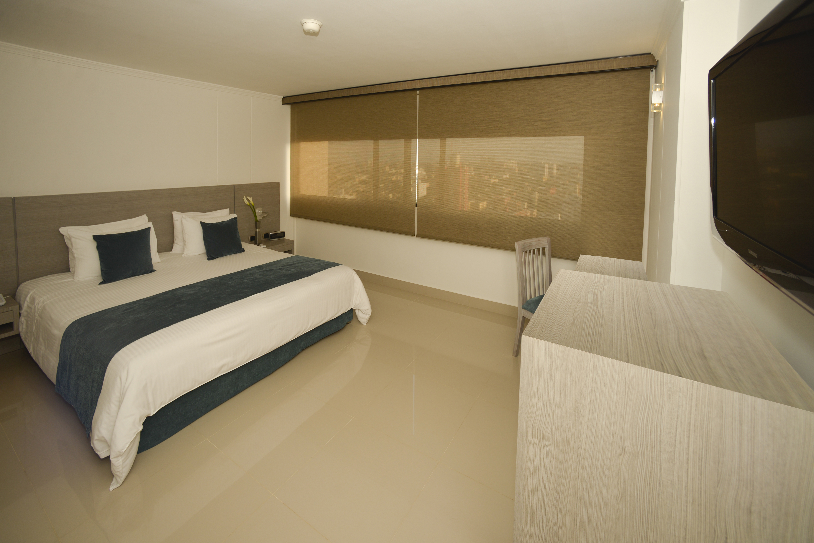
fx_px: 317
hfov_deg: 104.2
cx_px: 407
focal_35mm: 14
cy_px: 272
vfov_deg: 81.3
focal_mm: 14
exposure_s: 1/200
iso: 200
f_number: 4.5
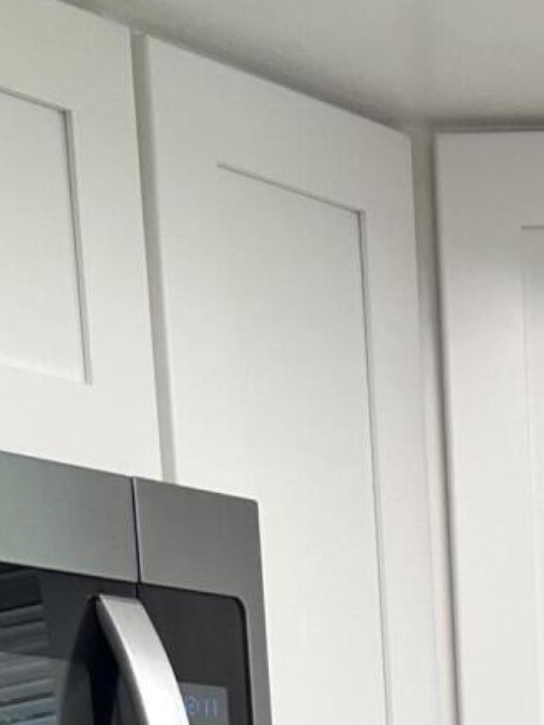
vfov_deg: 13.1
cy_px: 1654
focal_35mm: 119
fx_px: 2492
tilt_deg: -13.2
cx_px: 411
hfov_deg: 12.4
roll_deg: +3.3
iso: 100
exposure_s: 1/120
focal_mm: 5.7
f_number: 1.5
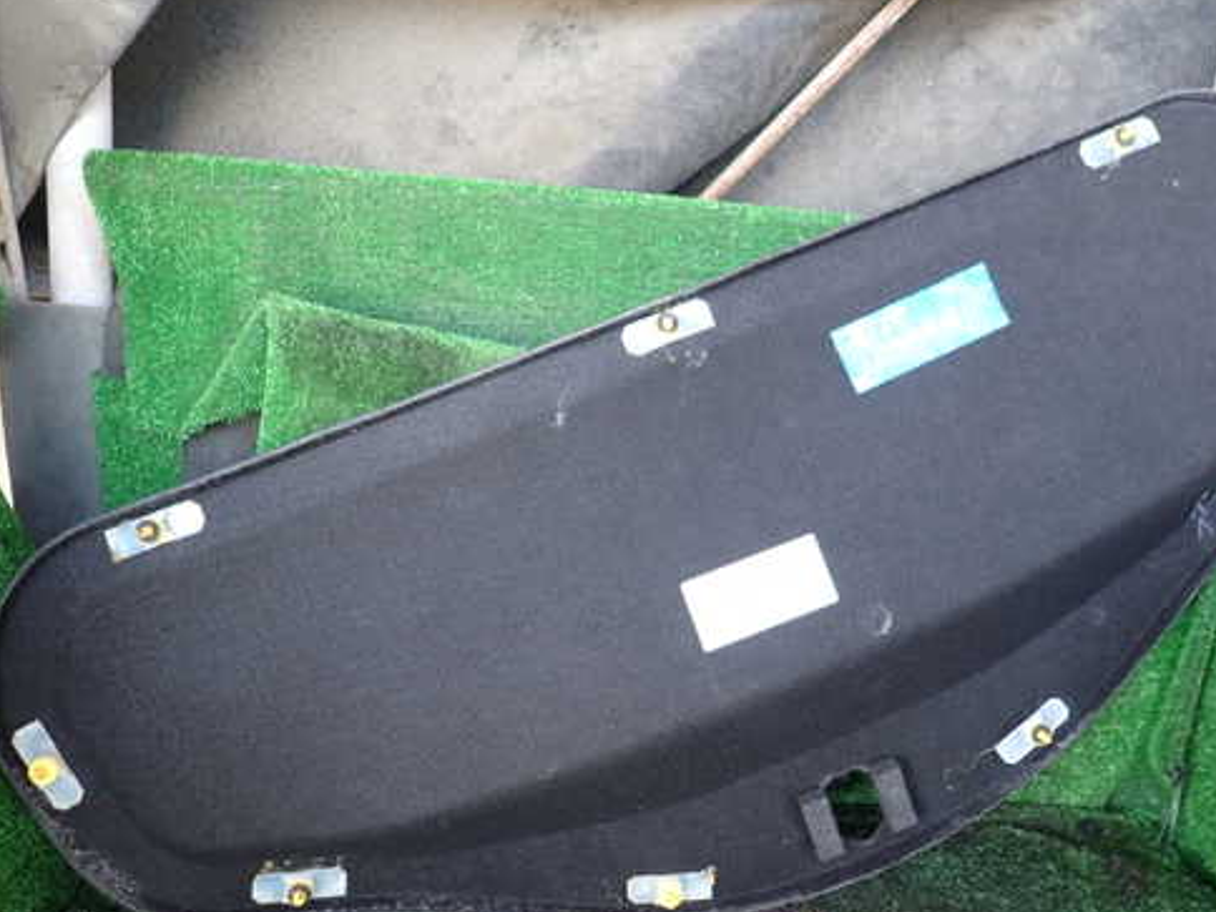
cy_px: 470
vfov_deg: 45.4
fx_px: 1089
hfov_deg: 58.0
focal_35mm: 31
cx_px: 708
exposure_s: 1/60
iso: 200
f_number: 2
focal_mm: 4.5
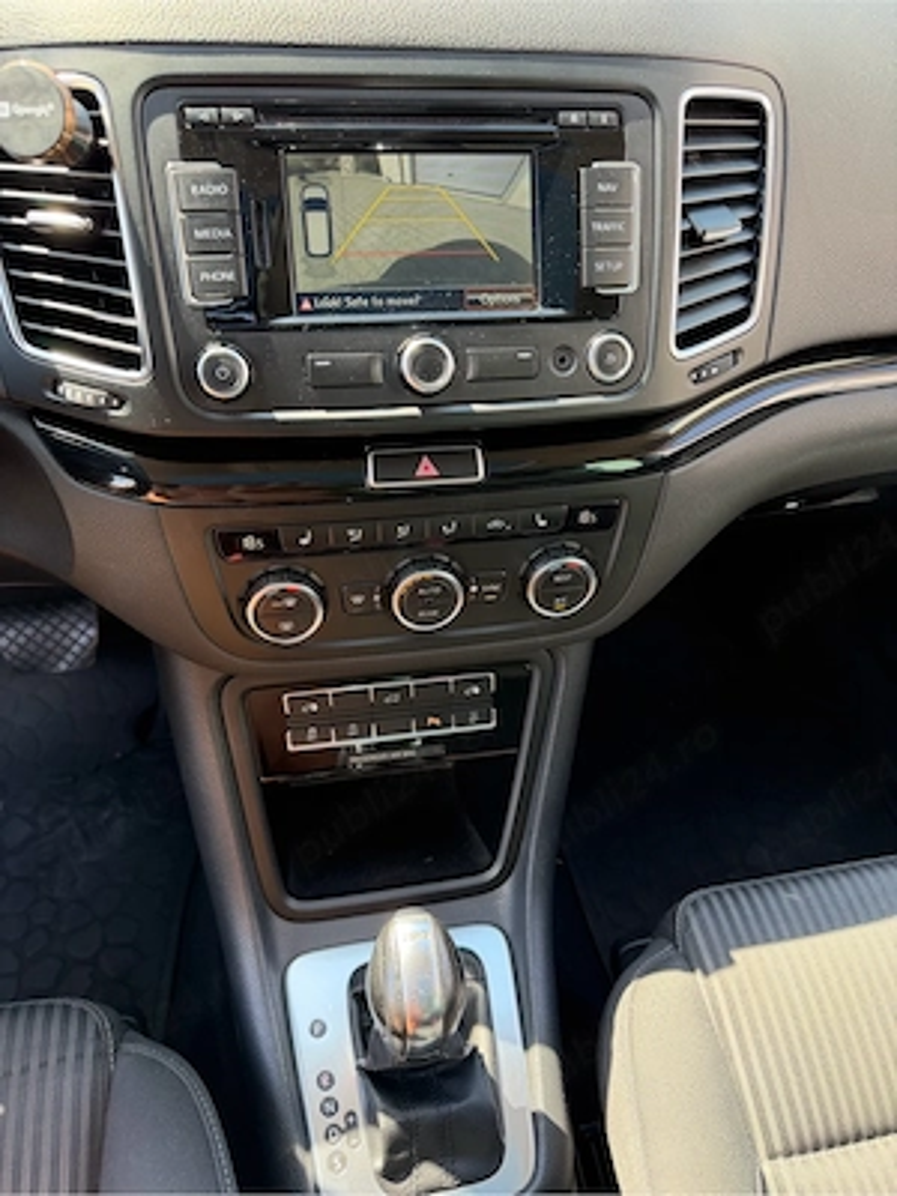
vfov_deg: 71.6
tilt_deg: -47.2
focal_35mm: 24
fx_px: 829
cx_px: 448
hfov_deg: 56.8
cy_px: 598
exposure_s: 1/218
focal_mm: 6.76
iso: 200
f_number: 1.78
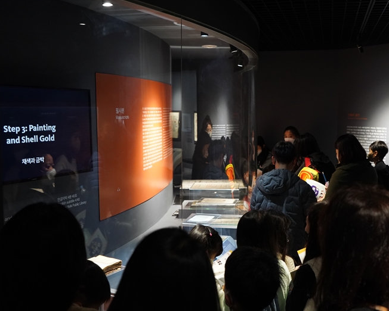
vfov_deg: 39.2
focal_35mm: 38
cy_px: 155
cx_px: 233
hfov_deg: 47.6
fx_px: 438
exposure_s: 1/160
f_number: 4
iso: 5000
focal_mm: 33
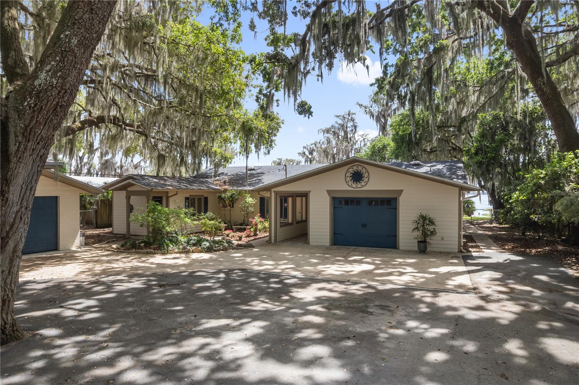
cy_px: 192
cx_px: 290
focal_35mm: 22
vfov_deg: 57.2
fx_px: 354
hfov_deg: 78.6
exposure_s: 1/500
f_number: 2.8
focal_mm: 8.38
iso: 110
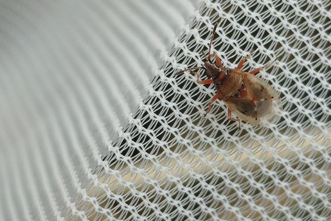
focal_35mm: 62
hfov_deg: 32.3
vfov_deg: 21.9
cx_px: 199
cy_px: 96
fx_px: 570
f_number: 1.7
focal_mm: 5.31
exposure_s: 1/148
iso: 50
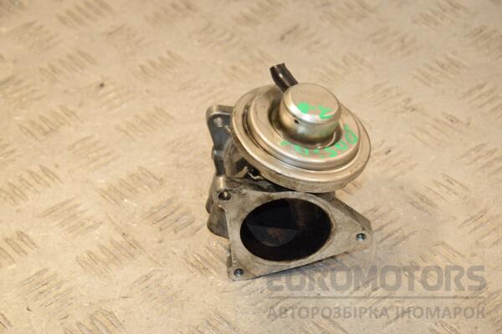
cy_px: 167
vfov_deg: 13.0
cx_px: 251
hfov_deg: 19.5
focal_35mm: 105
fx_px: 1464
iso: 800
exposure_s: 1/200
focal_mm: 70
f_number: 7.1
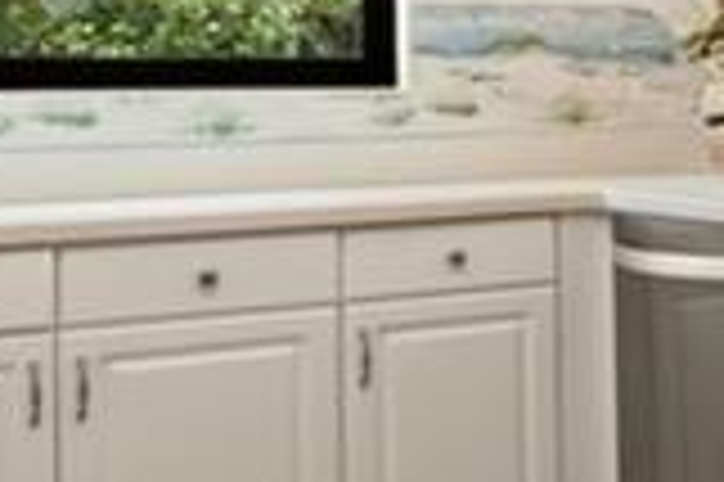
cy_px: 34
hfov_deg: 15.5
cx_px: 1623
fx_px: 1788
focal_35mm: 89
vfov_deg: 15.1
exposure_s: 1/4
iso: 400
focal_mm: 14
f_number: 11
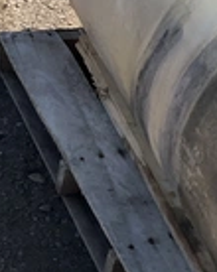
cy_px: 162
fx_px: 660
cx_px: 379
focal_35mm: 82
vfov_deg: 23.3
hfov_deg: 16.1
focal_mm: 3
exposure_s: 1/1848
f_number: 1.8
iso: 25
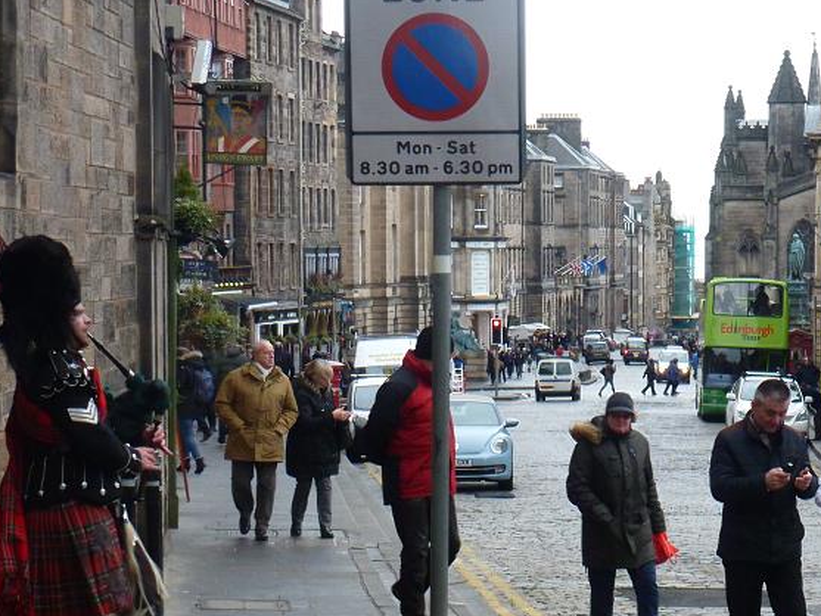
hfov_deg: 15.0
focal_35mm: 131
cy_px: 442
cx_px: 557
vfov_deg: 11.3
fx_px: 3108
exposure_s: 1/60
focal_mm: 13.6
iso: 250
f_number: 4.7
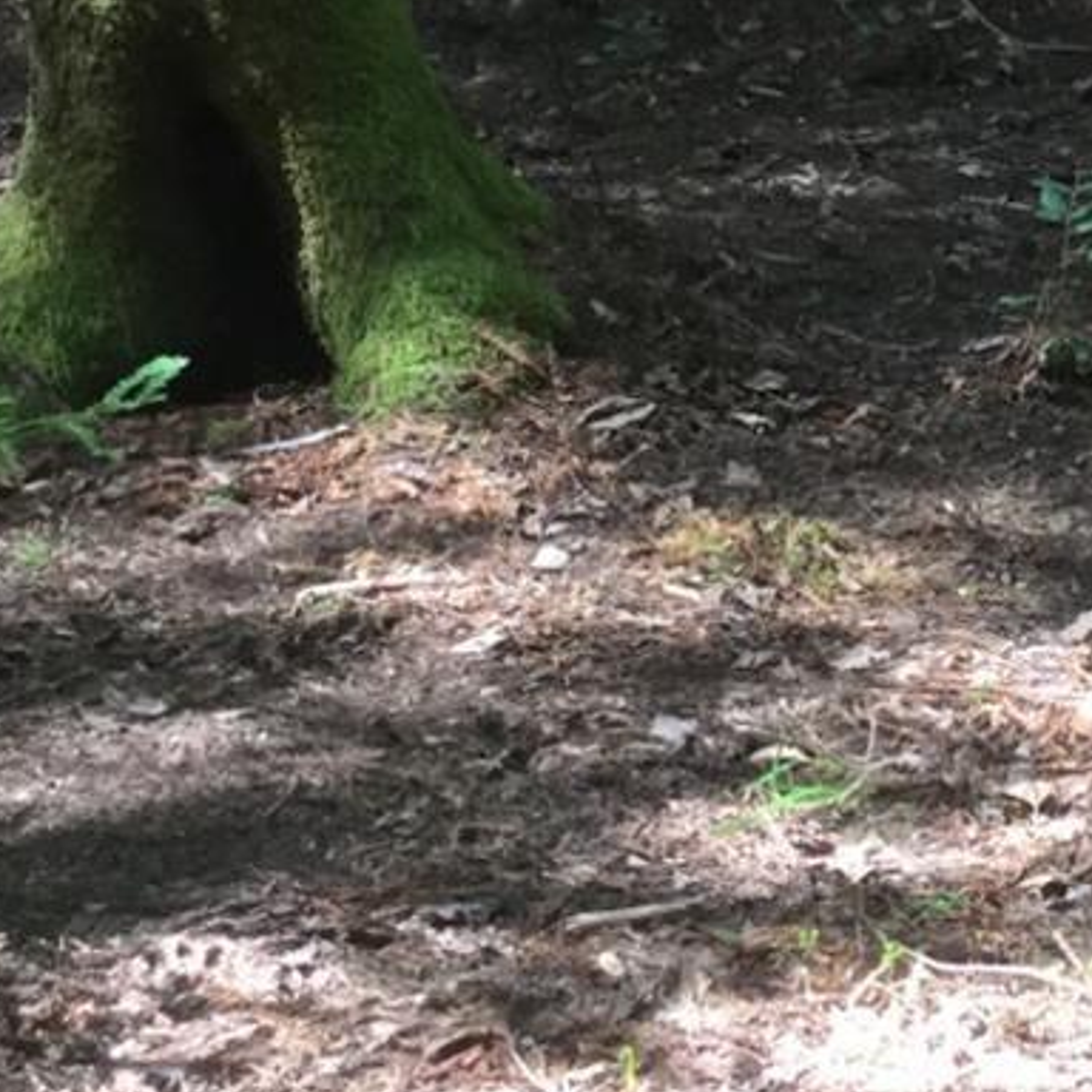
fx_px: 3819
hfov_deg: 15.8
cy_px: 26
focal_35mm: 107
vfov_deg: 16.0
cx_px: 1248
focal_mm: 3.3
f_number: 2.4
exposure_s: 1/30
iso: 32
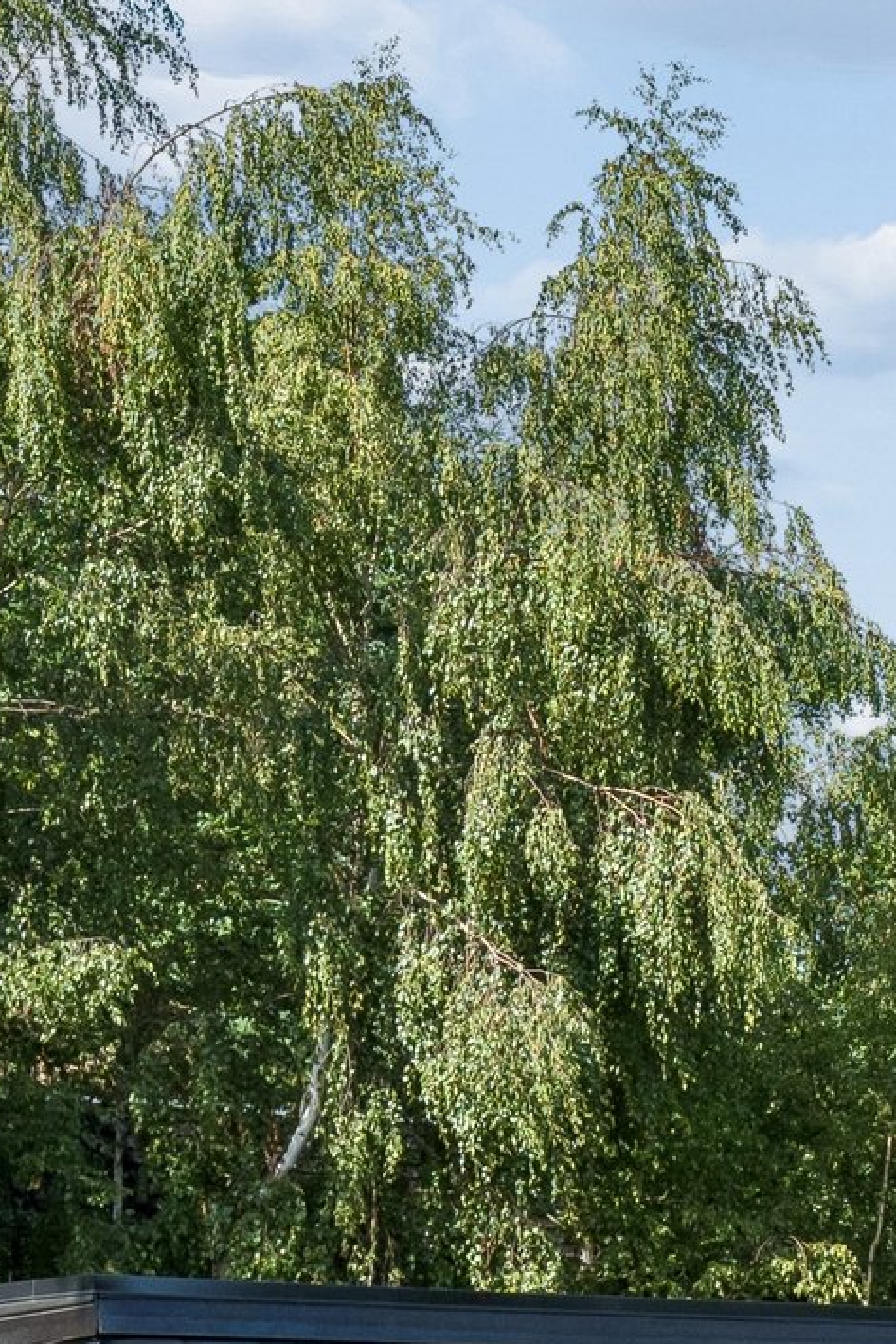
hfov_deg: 11.3
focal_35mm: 110
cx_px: 1752
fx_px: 4104
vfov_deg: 17.4
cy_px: 1757
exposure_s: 1/500
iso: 200
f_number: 8
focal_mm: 26
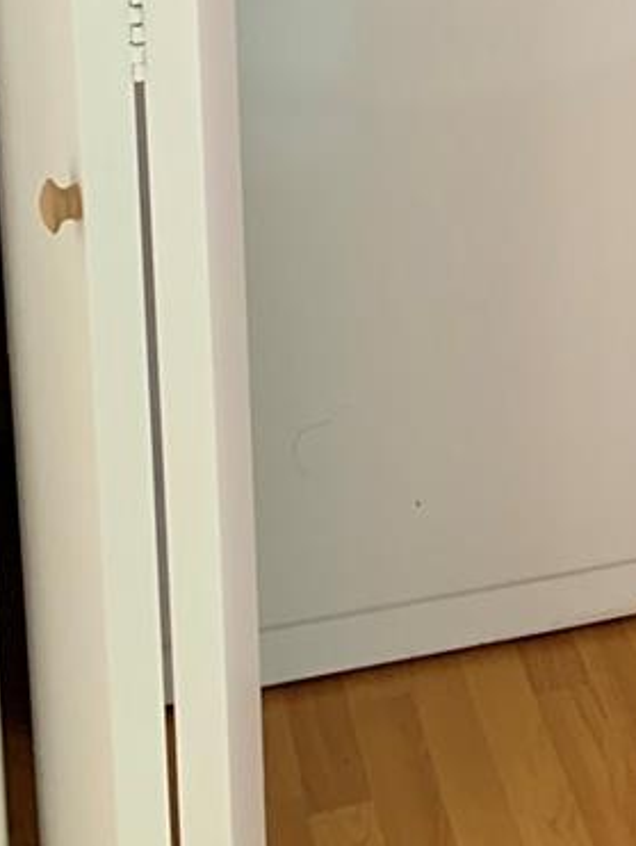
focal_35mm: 84
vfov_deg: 21.6
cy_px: -176
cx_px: 926
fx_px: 2054
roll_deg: -2.5
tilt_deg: -13.1
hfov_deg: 16.2
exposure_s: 1/60
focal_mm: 4.25
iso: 200
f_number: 1.8
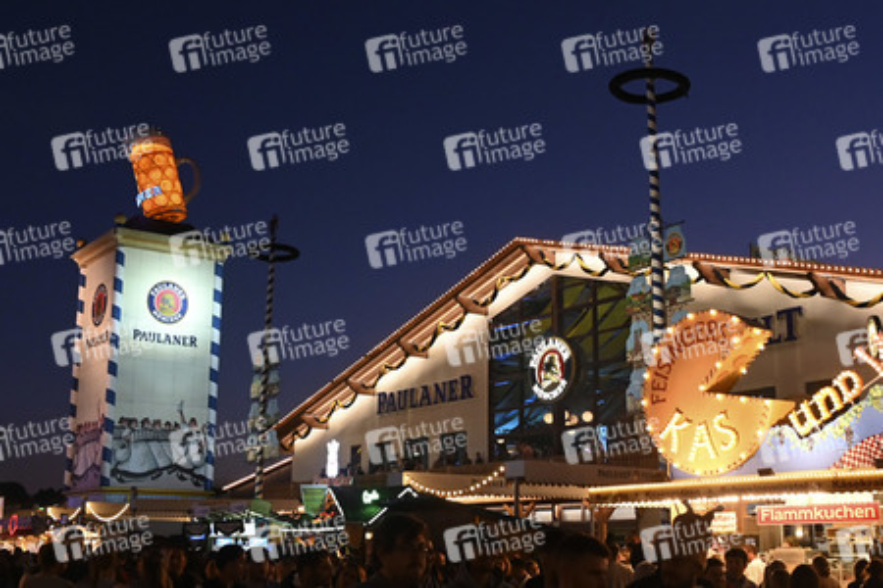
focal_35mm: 42
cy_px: 294
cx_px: 442
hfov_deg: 46.4
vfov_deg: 31.9
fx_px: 1030
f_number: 7.1
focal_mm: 28
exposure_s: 1/200
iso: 5000
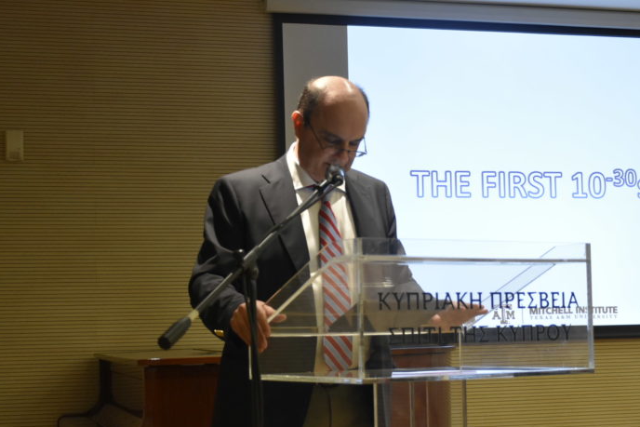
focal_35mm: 67
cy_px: 296
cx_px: 333
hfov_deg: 30.1
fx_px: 1191
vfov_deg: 20.2
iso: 1600
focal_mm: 30
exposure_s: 1/80
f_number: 4.5
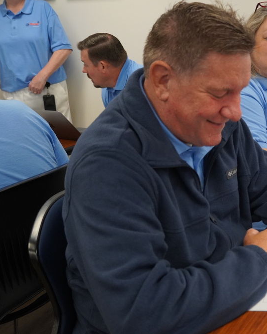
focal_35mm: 54
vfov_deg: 34.9
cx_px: 229
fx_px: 530
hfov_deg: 27.4
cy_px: 167
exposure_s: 1/160
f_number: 4
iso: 1600
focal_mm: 25
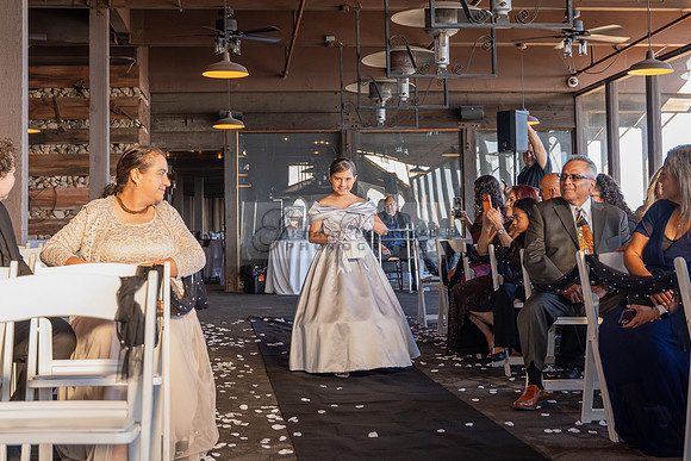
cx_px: 352
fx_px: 1082
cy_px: 186
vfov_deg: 24.0
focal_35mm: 56
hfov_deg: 35.4
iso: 320
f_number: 3.5
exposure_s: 1/100
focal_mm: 36.7
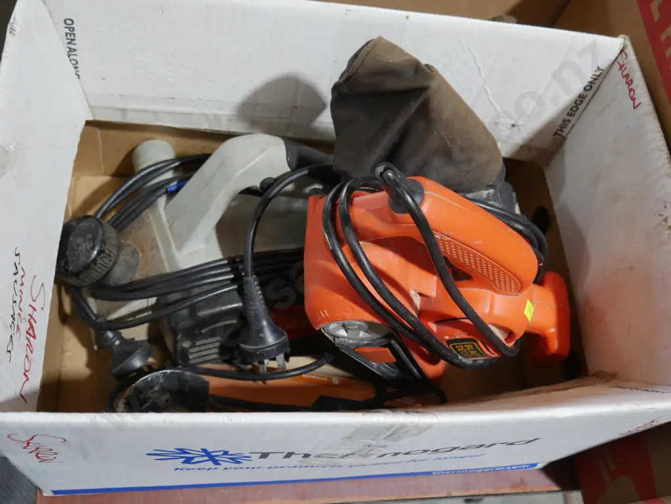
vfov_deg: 37.8
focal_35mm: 38
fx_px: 737
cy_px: 252
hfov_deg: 49.0
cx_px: 336
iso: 400
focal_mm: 19
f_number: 4.1
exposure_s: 1/60
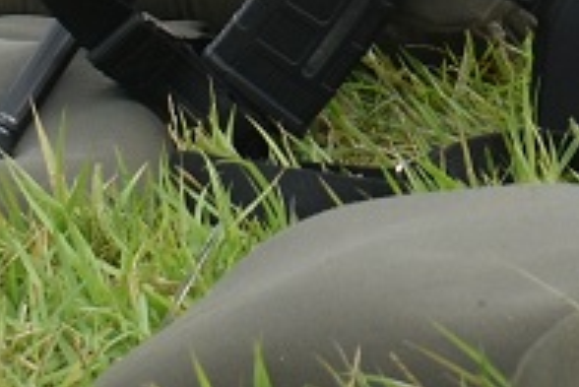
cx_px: 1161
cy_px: -665
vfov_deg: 5.0
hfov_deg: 7.5
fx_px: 4246
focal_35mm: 264
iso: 400
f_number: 5.6
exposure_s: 1/1600
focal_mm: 23
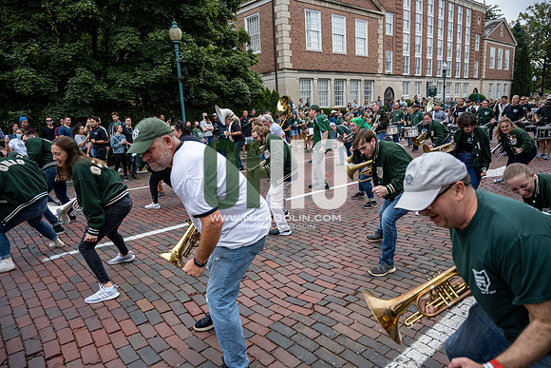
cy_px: 184
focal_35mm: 24
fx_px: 367
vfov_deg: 53.2
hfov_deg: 73.7
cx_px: 276
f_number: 4
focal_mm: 24
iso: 1000
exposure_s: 1/1600
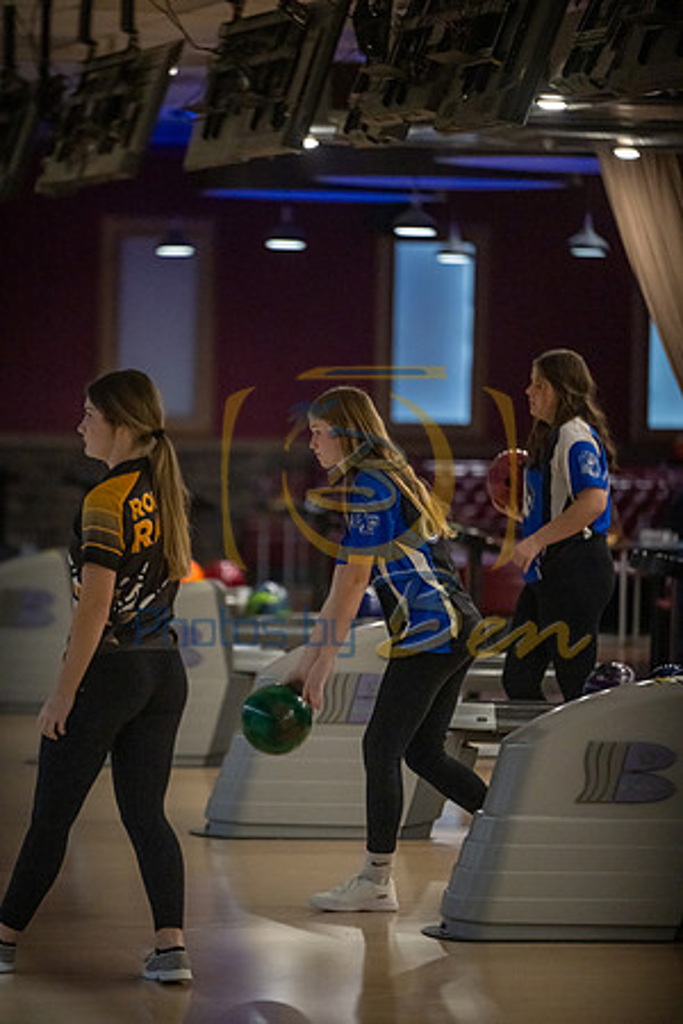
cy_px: 512
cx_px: 342
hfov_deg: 7.0
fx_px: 5549
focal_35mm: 195
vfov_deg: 10.5
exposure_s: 1/1000
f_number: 2.8
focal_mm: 195
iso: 4000
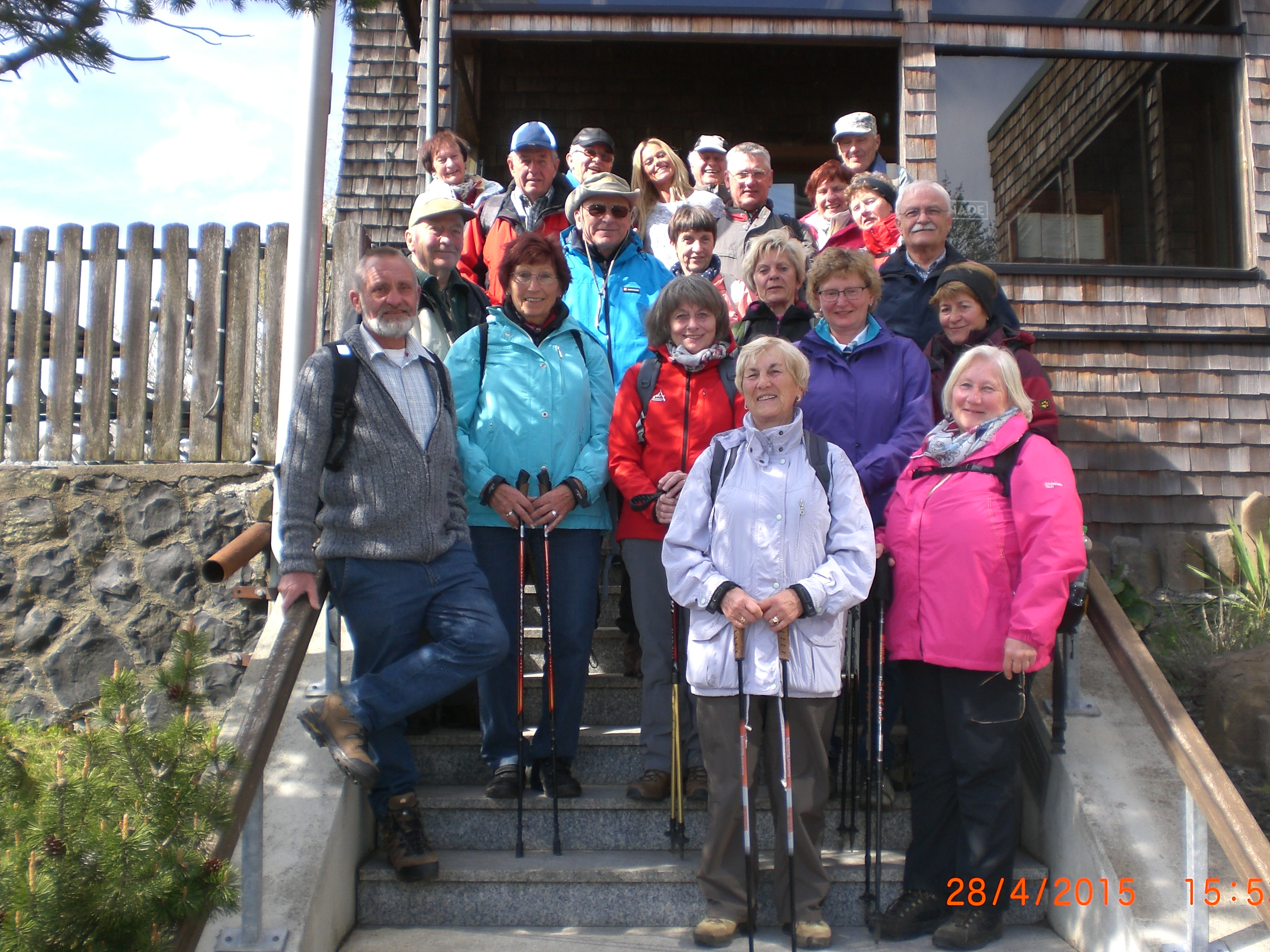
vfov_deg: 35.1
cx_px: 684
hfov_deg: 45.7
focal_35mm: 41
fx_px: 1504
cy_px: 484
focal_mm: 6.3
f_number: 3.1
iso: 50
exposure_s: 1/320
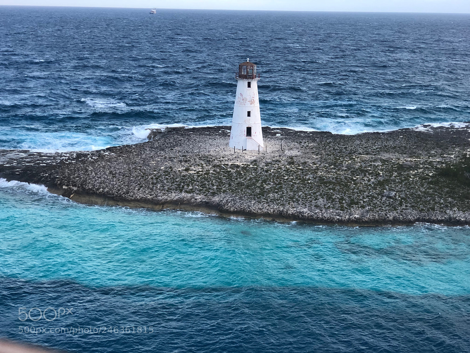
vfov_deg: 25.7
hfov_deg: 33.8
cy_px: 176
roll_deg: -1.1
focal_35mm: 57
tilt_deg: -12.7
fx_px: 774
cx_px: 235
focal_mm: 6.6
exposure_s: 1/60
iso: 40
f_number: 2.8
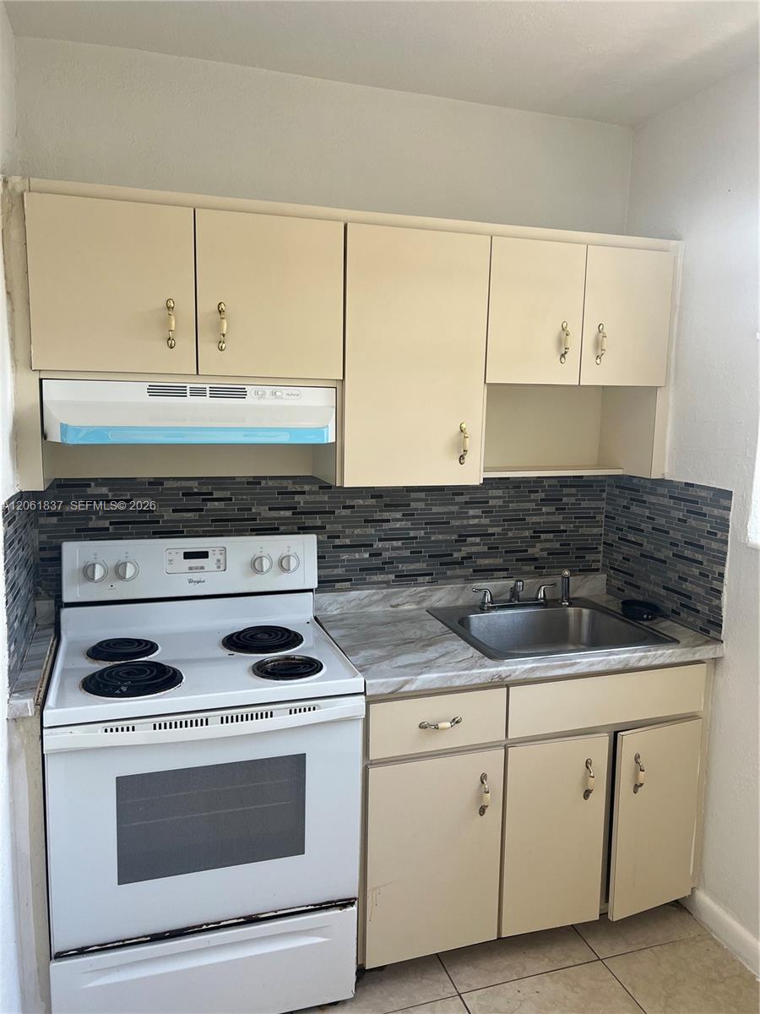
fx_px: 761
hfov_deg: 53.1
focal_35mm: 26
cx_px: 380
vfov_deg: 67.3
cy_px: 507
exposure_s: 1/120
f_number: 1.5
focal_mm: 5.7
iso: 100
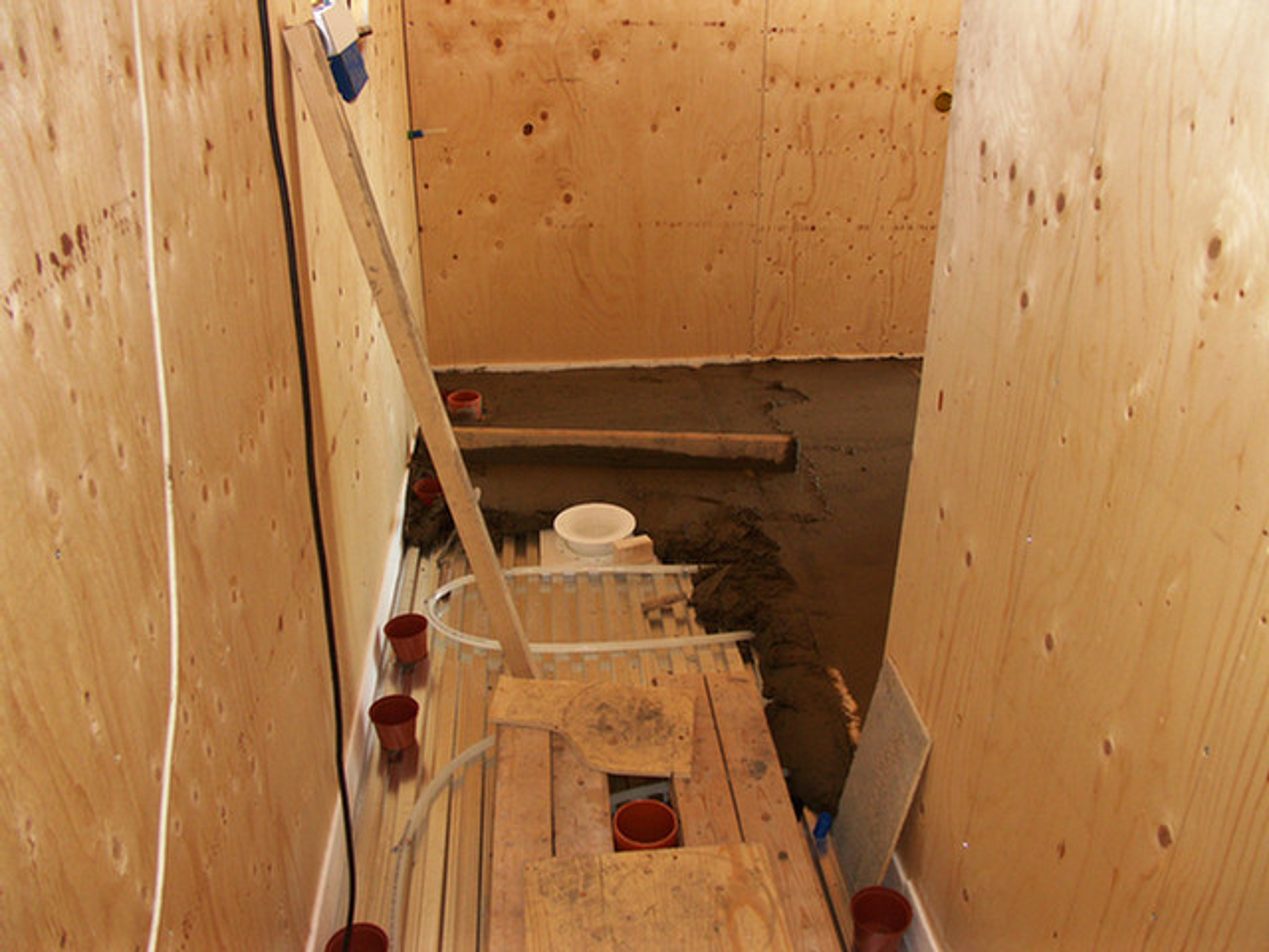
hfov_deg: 63.4
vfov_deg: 49.7
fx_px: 1026
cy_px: 476
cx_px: 634
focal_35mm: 28
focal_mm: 7.21
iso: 200
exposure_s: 1/100
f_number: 2.8
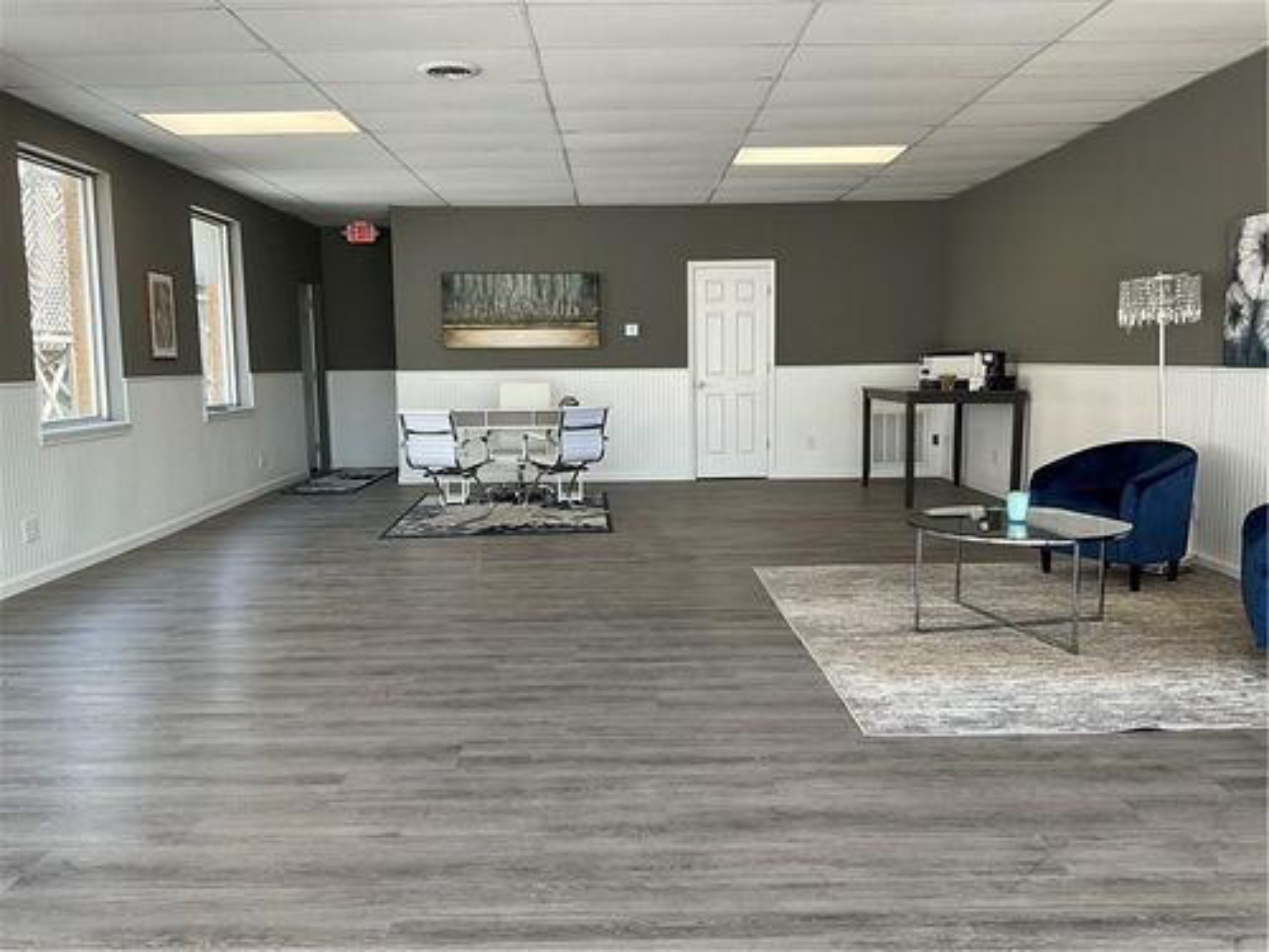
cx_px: 634
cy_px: 476
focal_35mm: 29
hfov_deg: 61.7
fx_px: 1063
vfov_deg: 48.2
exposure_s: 1/120
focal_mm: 3
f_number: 1.8
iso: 25
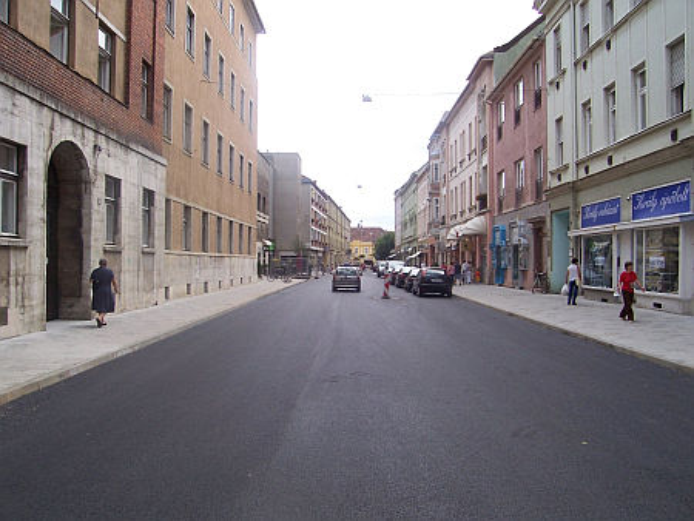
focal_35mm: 34
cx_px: 347
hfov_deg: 53.9
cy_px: 260
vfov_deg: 41.8
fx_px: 682
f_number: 5.6
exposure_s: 1/250
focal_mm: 5.6
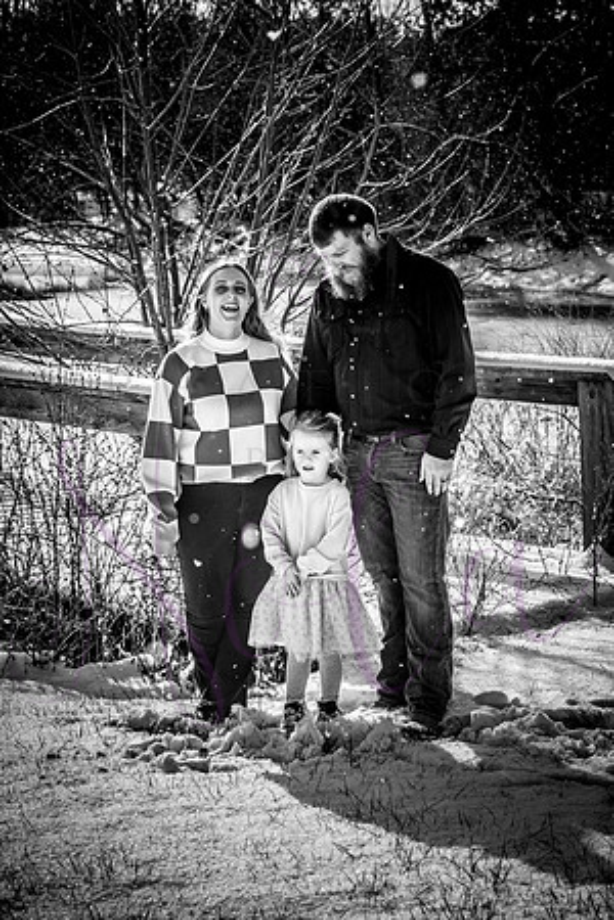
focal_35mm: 100
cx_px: 307
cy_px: 460
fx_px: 2558
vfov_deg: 20.4
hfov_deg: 13.7
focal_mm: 100
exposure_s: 1/1000
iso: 640
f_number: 11
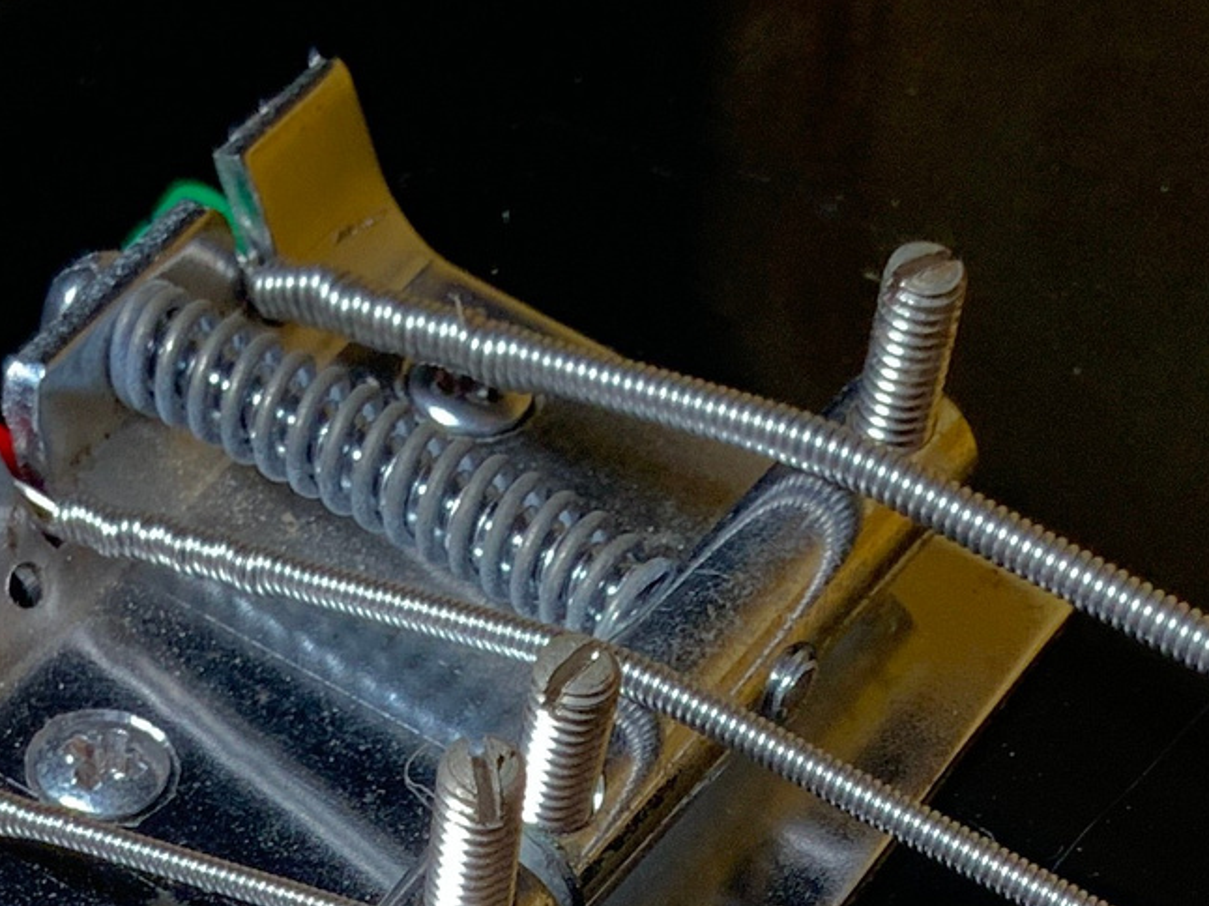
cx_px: 724
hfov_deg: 17.1
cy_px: 1447
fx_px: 4015
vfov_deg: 12.1
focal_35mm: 115
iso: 40
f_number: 1.8
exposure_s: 1/104
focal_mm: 3
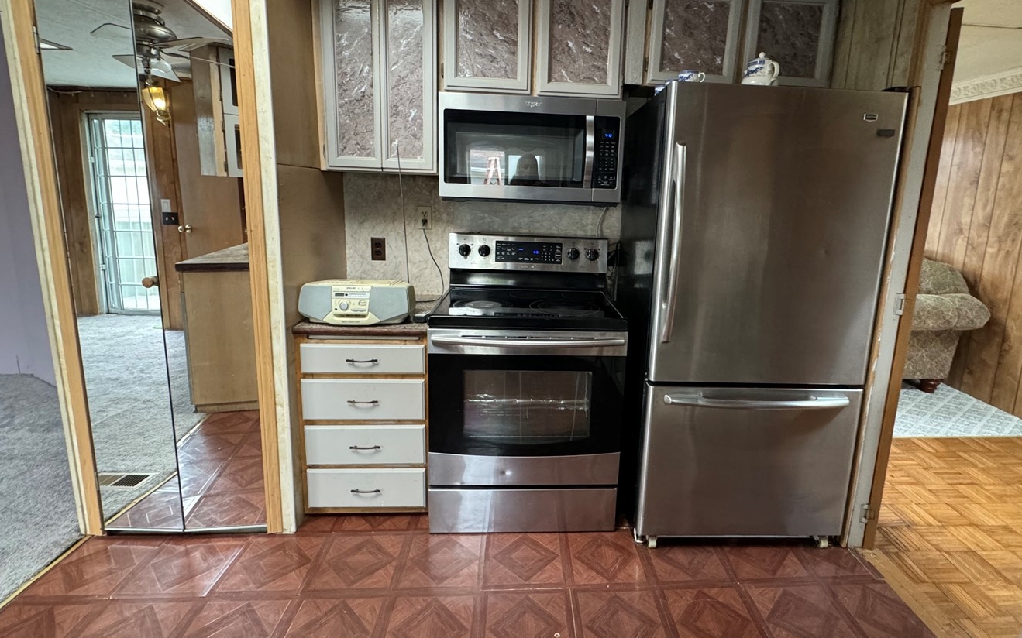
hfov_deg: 90.9
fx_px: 501
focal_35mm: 18
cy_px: 283
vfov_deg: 64.8
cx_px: 556
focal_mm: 2.22
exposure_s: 1/60
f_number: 2.2
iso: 500
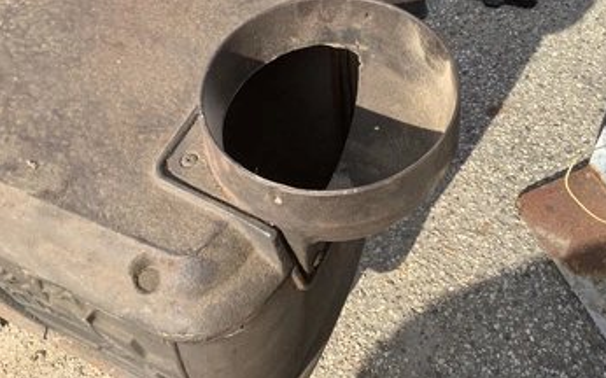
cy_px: 119
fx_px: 627
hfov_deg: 51.5
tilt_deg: -52.9
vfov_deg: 33.2
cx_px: 319
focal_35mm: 38
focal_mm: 3.3
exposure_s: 1/590
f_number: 2.4
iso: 25
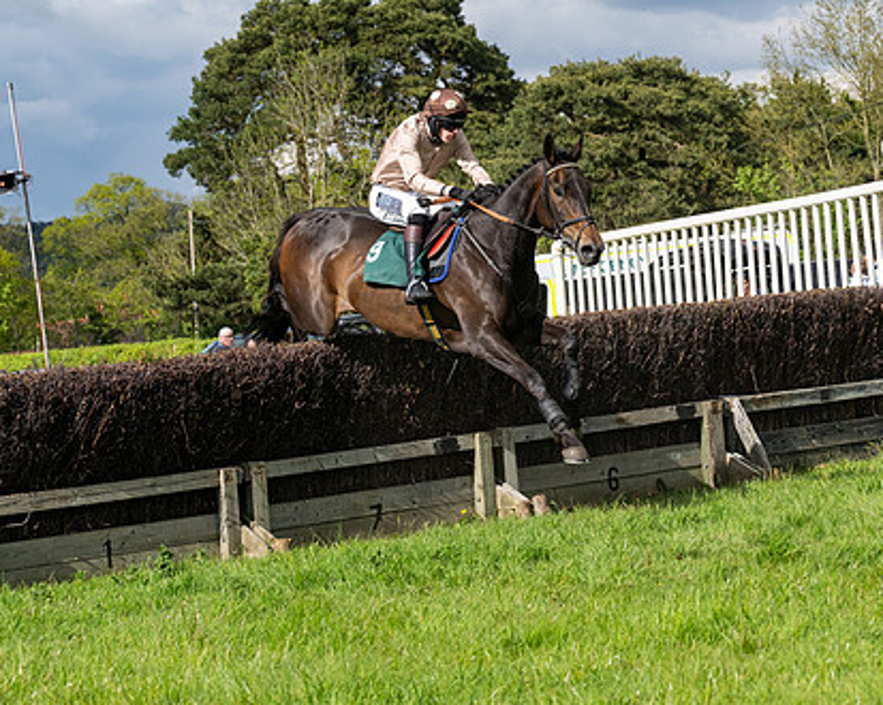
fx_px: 3056
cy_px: 382
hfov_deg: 16.4
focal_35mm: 117
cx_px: 504
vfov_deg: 13.2
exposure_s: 1/3200
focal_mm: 70
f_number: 5
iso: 400
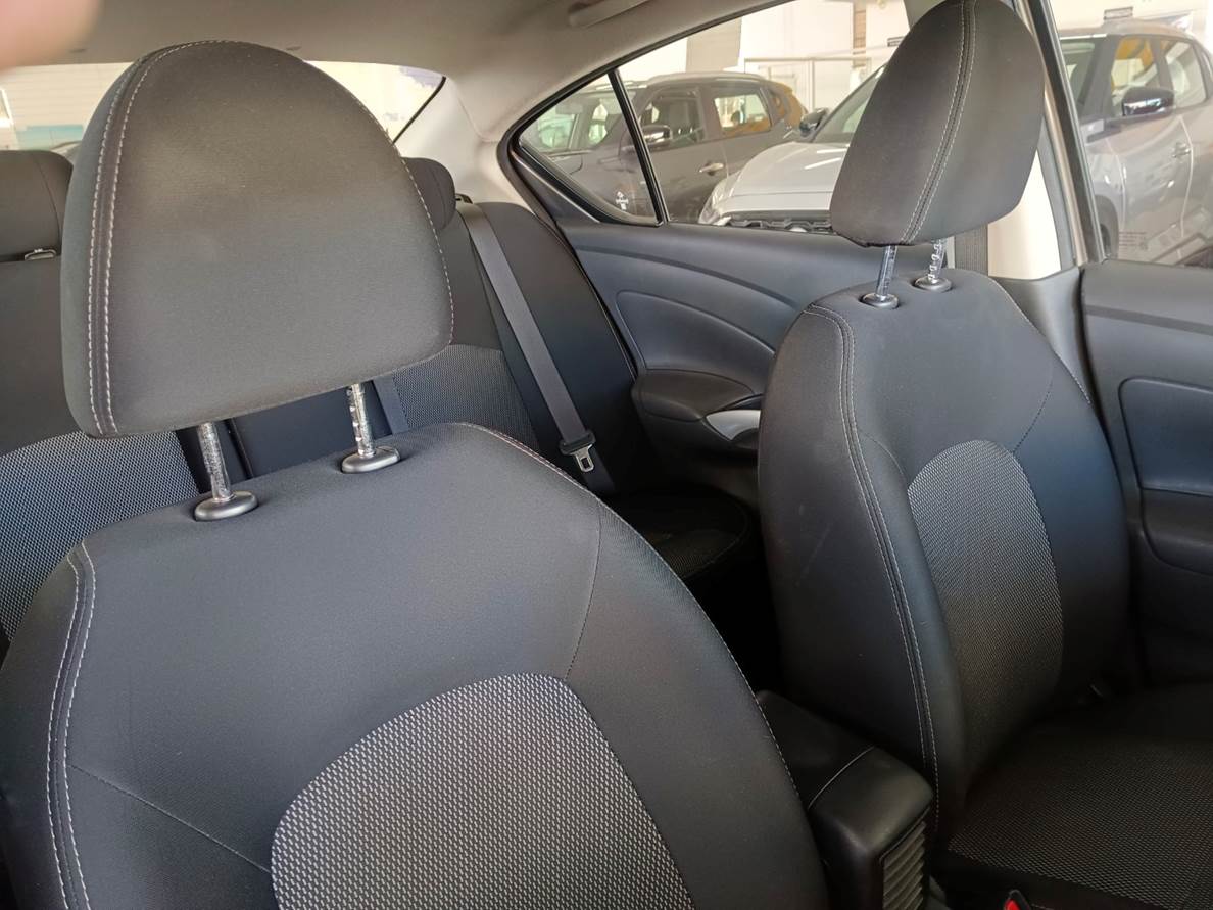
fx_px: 876
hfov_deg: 69.4
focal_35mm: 25
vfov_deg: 54.9
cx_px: 606
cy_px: 455
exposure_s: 1/33.3
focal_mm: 4.84
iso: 1061
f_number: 1.79
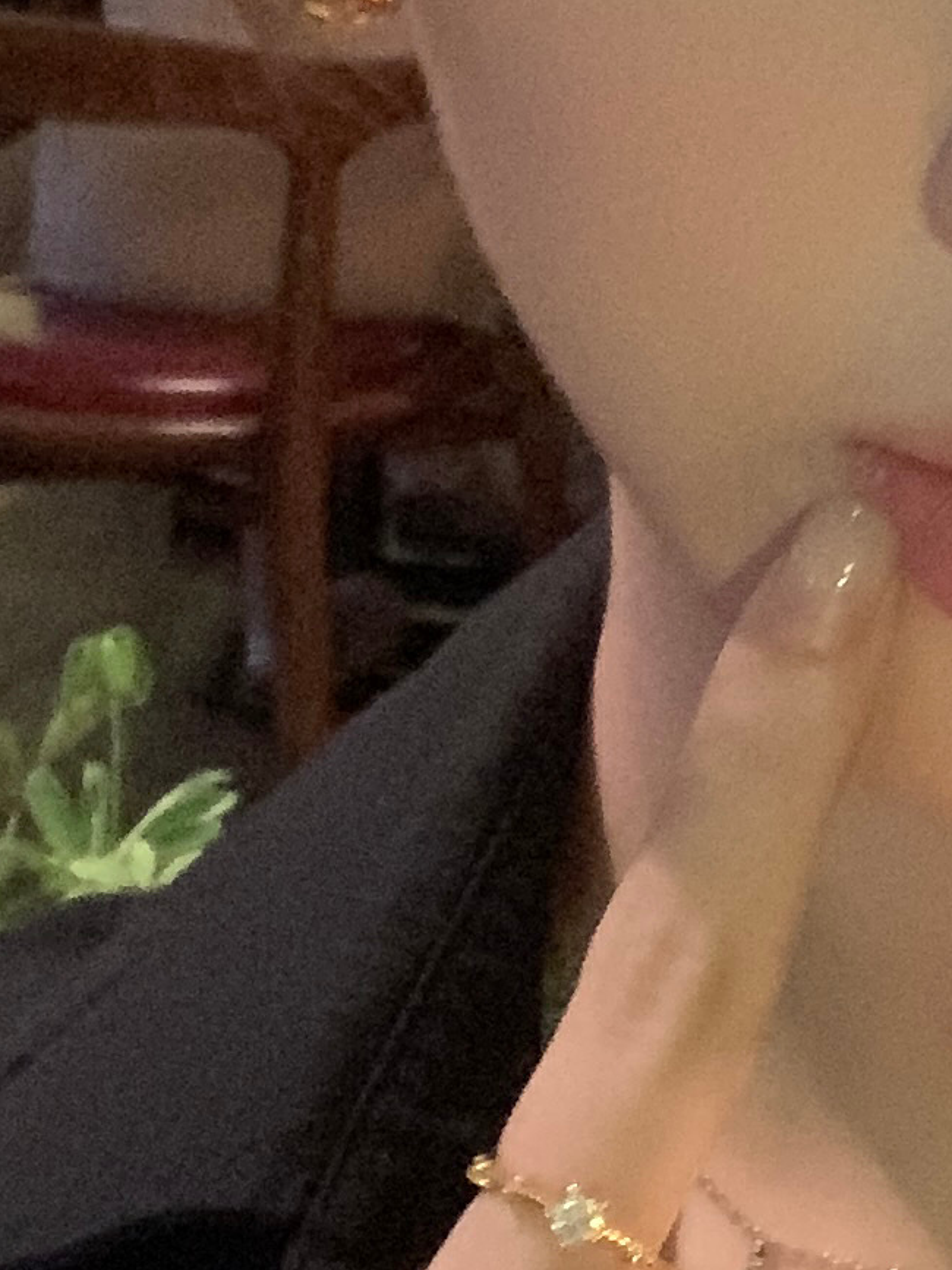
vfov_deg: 17.2
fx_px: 4181
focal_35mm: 114
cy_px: 453
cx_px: 1188
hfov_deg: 12.6
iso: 800
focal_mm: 2.87
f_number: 2.2
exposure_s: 1/15
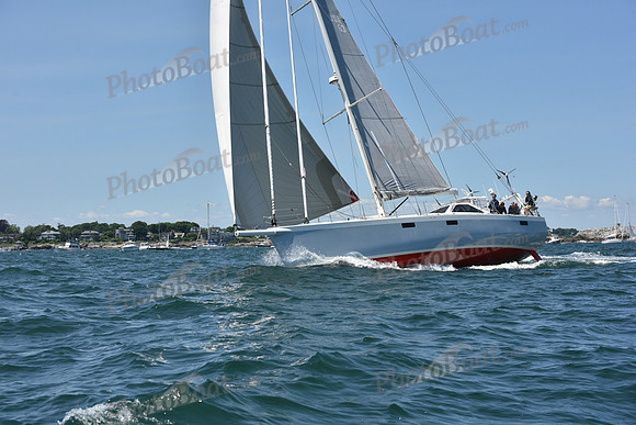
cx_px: 318
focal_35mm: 70
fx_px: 1237
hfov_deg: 28.8
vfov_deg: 19.5
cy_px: 212
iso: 250
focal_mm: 70
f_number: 9
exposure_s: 1/1000
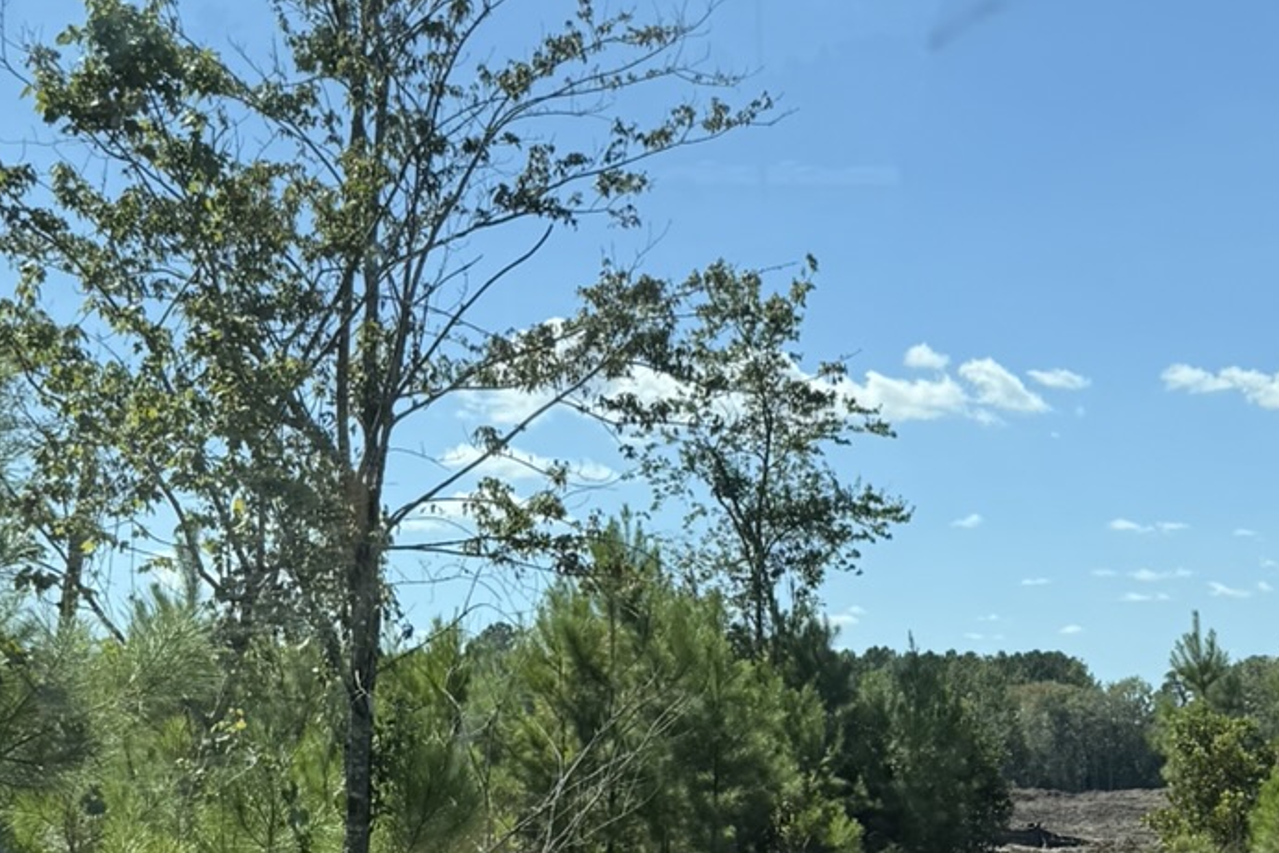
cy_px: 825
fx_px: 2629
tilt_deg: -0.7
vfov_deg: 18.0
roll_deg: +0.7
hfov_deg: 27.1
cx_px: 903
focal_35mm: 74
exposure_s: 1/3425
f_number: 1.78
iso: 80
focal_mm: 6.76
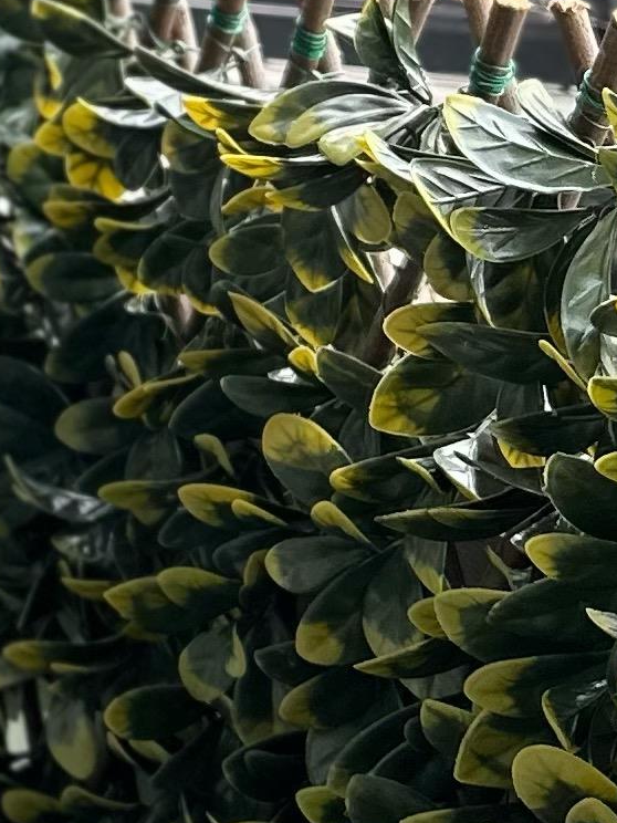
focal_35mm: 130
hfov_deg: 10.1
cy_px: -34
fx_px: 3090
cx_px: -796
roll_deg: -2.5
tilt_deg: -25.6
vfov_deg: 14.9
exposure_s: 1/175
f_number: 1.78
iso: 64
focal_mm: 6.86
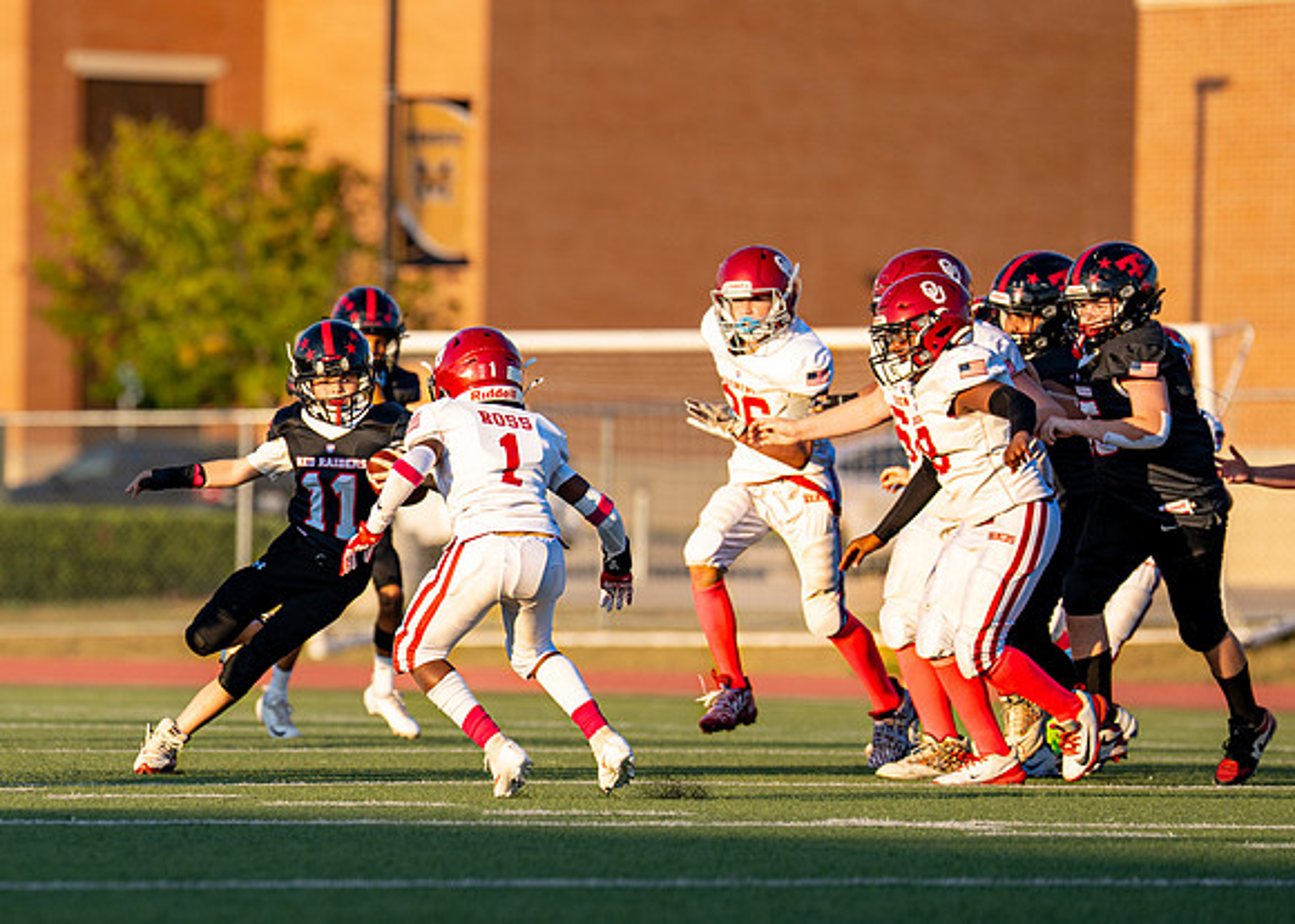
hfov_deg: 5.3
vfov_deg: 3.8
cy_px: 534
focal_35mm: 382
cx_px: 195
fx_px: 14032
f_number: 2.8
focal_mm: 200
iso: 100
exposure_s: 1/1000
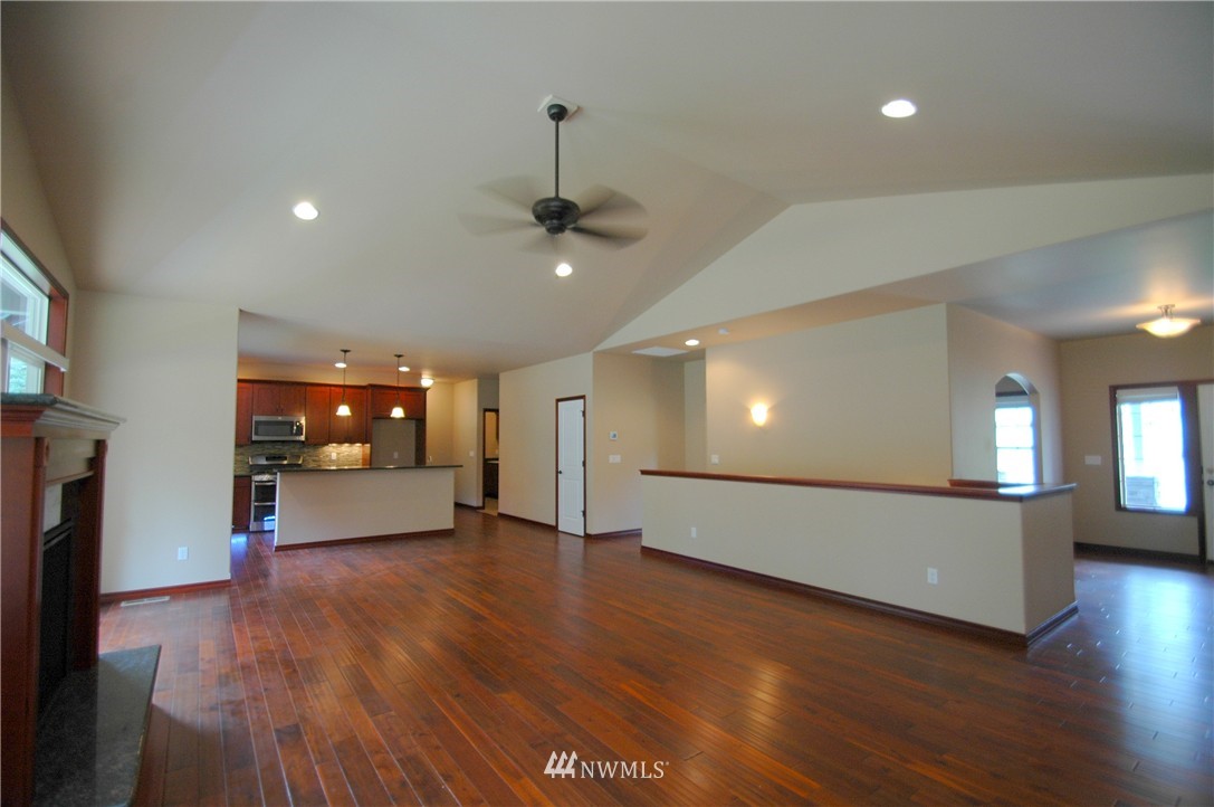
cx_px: 607
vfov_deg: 77.2
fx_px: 505
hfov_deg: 100.5
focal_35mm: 15
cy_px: 404
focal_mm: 10
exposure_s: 1/20
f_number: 3.5
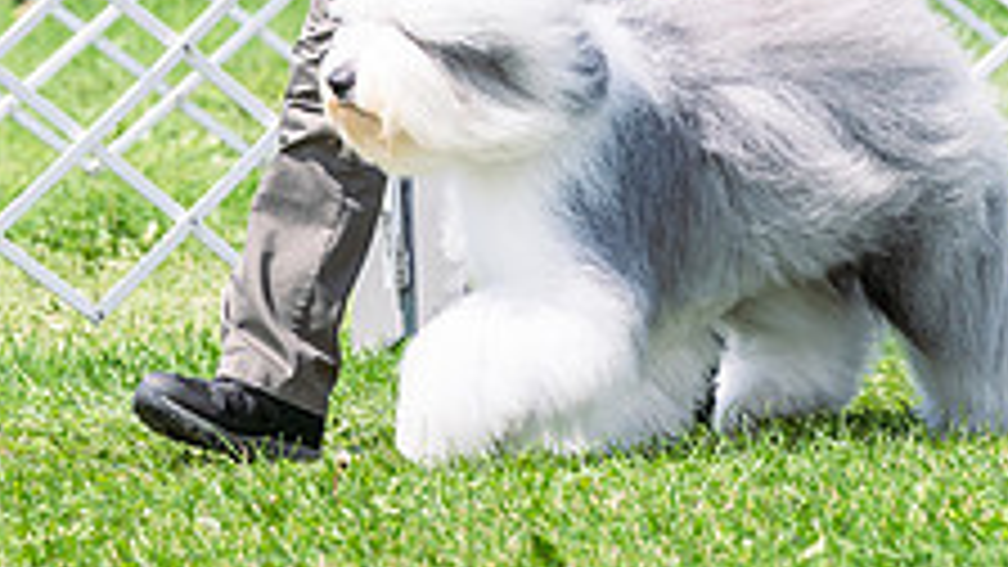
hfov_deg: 4.4
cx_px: 439
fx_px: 13150
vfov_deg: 2.5
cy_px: -248
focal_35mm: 492
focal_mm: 156
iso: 100
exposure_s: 1/1000
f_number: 4.5
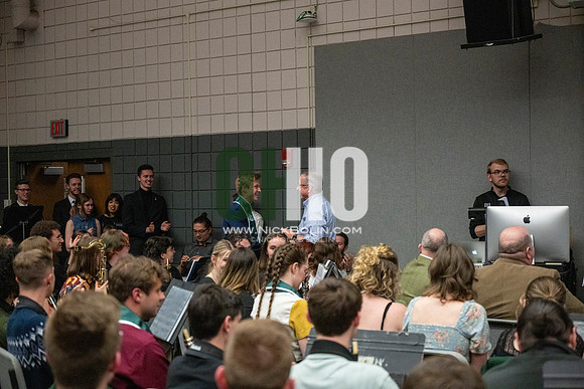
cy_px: 194
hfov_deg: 28.8
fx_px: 1136
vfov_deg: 19.5
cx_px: 292
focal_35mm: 70
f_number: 4
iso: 10000
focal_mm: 70
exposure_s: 1/500
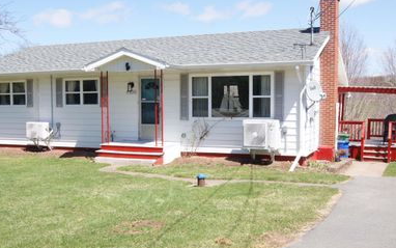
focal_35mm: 44
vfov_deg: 29.2
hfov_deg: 45.3
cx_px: 193
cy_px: 137
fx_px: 475
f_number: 11
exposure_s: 1/160
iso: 100
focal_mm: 22
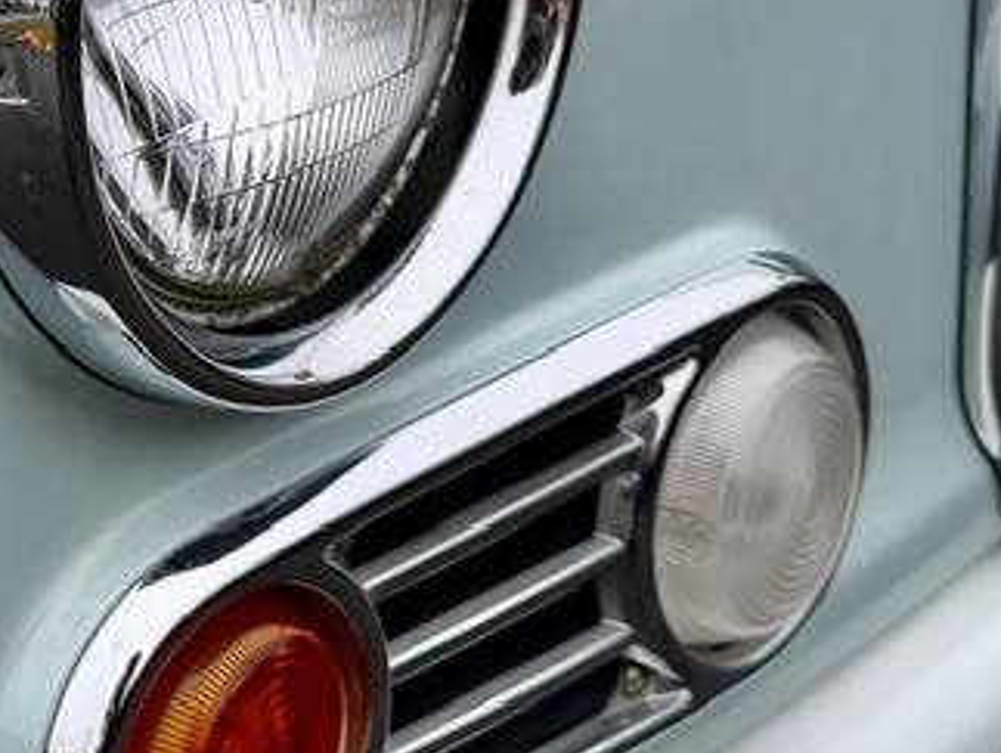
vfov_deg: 15.4
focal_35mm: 95
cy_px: 71
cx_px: -127
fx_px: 2750
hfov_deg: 19.7
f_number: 1.78
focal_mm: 6.76
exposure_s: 1/967
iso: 80
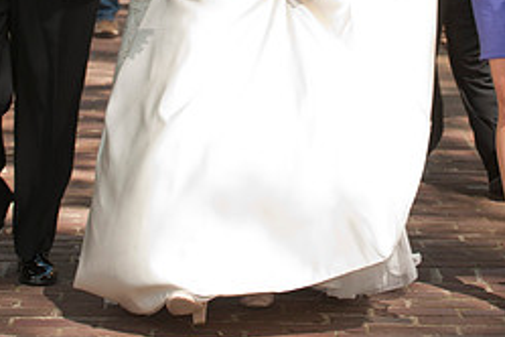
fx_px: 2805
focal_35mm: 200
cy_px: -45
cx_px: 300
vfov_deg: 6.8
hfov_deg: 10.3
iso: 320
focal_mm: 86
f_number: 5
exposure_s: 1/160
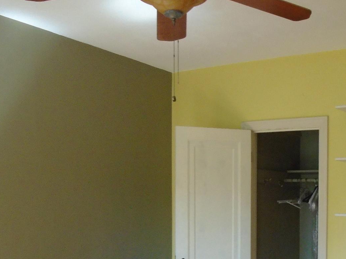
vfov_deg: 27.7
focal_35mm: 51
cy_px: 222
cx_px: 279
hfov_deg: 36.2
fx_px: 510
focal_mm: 4.6
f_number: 3.2
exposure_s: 1/50
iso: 400
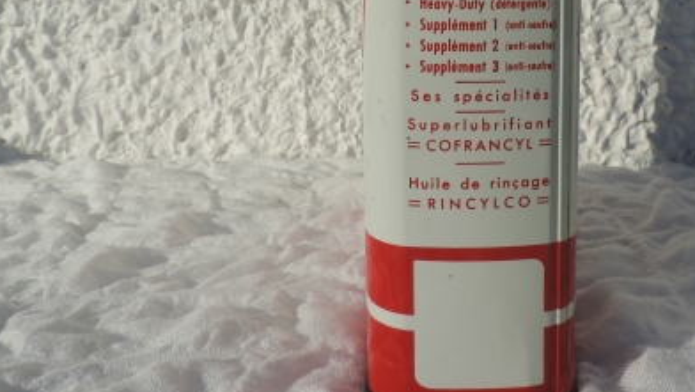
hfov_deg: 49.7
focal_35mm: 40
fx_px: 738
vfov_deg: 28.4
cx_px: 456
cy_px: 23
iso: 80
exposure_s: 1/1250
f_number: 4.2
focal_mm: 4.3
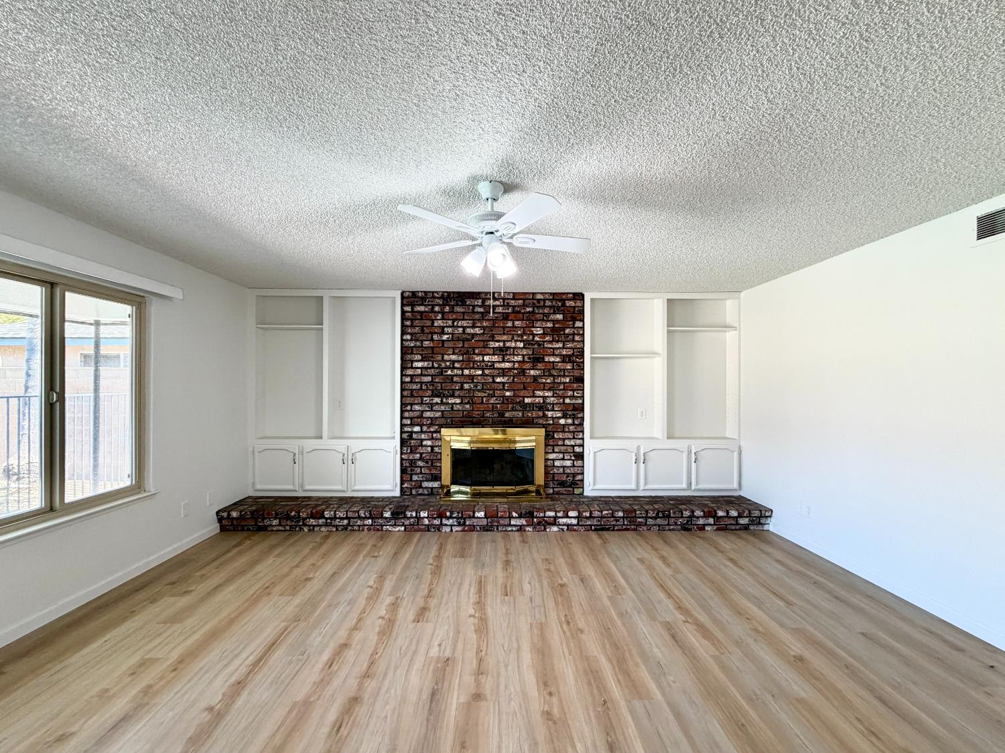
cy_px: 376
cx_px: 502
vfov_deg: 85.6
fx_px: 406
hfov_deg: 102.1
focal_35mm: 14
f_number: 2.2
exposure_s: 1/120
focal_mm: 2.22
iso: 200
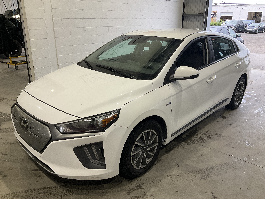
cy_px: 100
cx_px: 132
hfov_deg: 61.7
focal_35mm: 29
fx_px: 222
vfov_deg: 48.2
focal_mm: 3
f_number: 1.8
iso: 50
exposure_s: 1/120
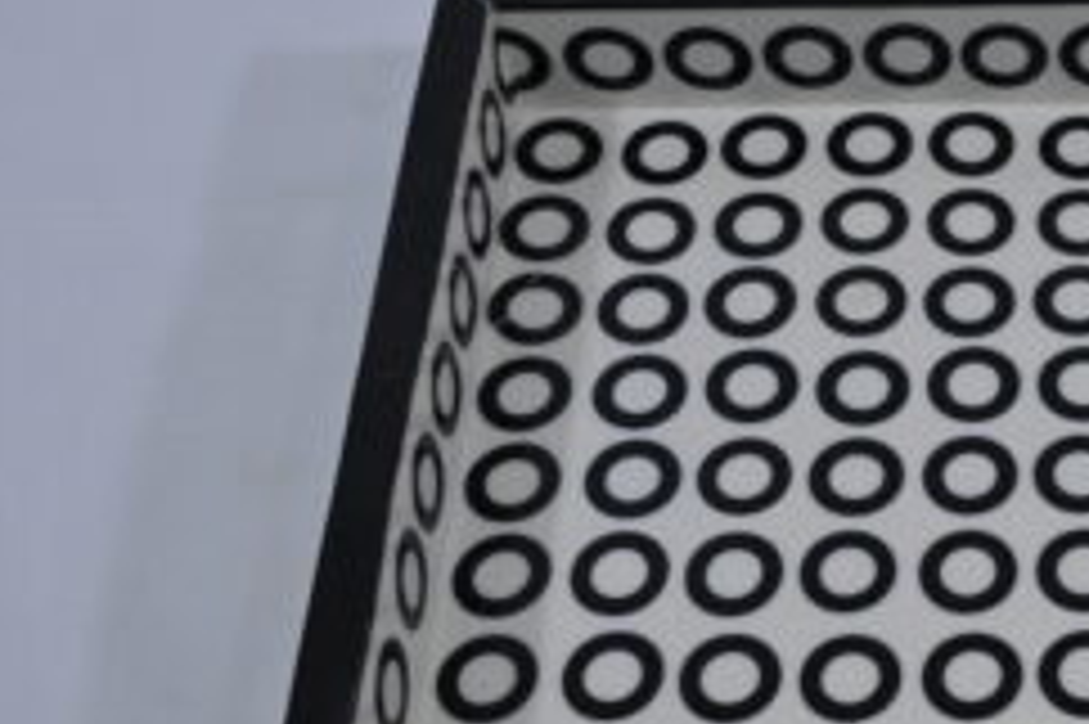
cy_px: 519
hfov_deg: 26.0
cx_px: 1192
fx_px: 2176
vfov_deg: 18.8
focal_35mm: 72
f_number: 9
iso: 500
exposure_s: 1/125
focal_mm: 29
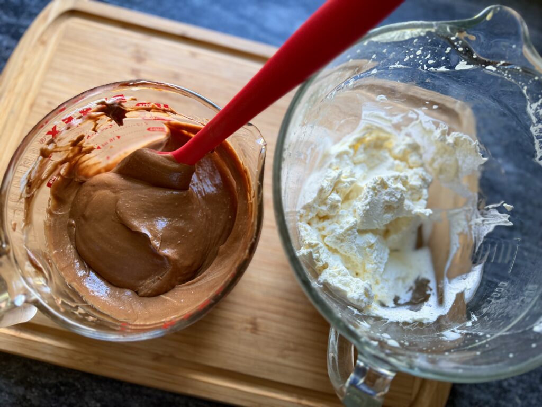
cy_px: 204
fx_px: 376
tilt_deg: -76.7
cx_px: 271
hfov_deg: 71.6
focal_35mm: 24
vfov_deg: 56.8
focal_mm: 6.76
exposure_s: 1/60
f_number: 1.78
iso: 250
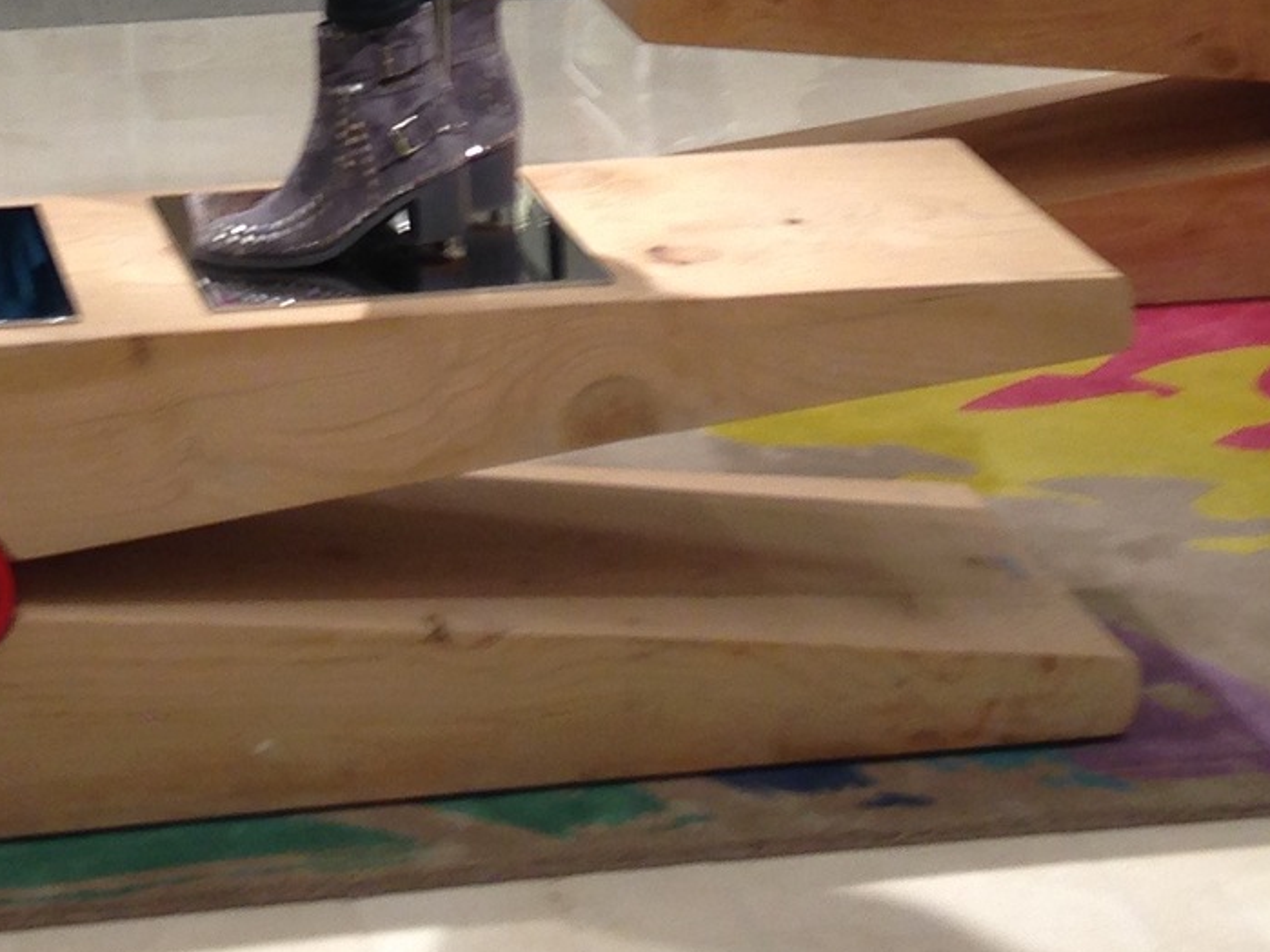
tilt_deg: -7.6
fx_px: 4328
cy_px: -431
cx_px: 302
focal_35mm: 118
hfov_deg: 16.6
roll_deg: +0.8
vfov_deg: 12.0
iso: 50
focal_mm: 4.12
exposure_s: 1/30
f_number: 2.4
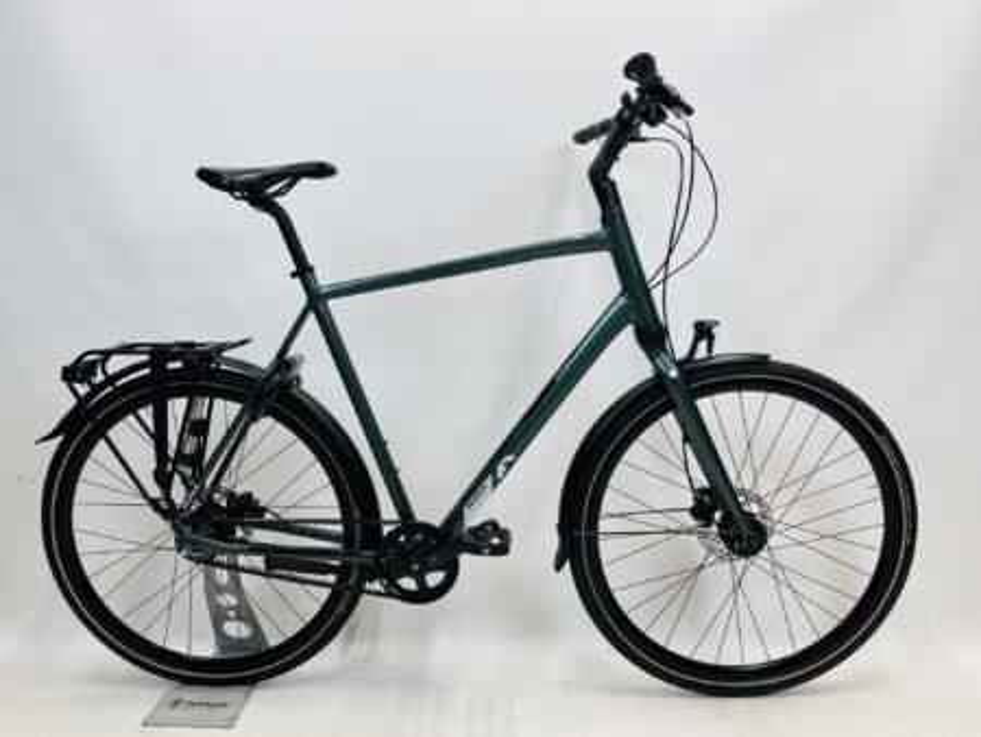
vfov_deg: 53.1
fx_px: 737
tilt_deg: -6.3
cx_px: 490
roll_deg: +1.5
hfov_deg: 67.3
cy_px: 368
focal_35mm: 26
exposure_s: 1/100
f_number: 1.8
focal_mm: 4.25
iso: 50
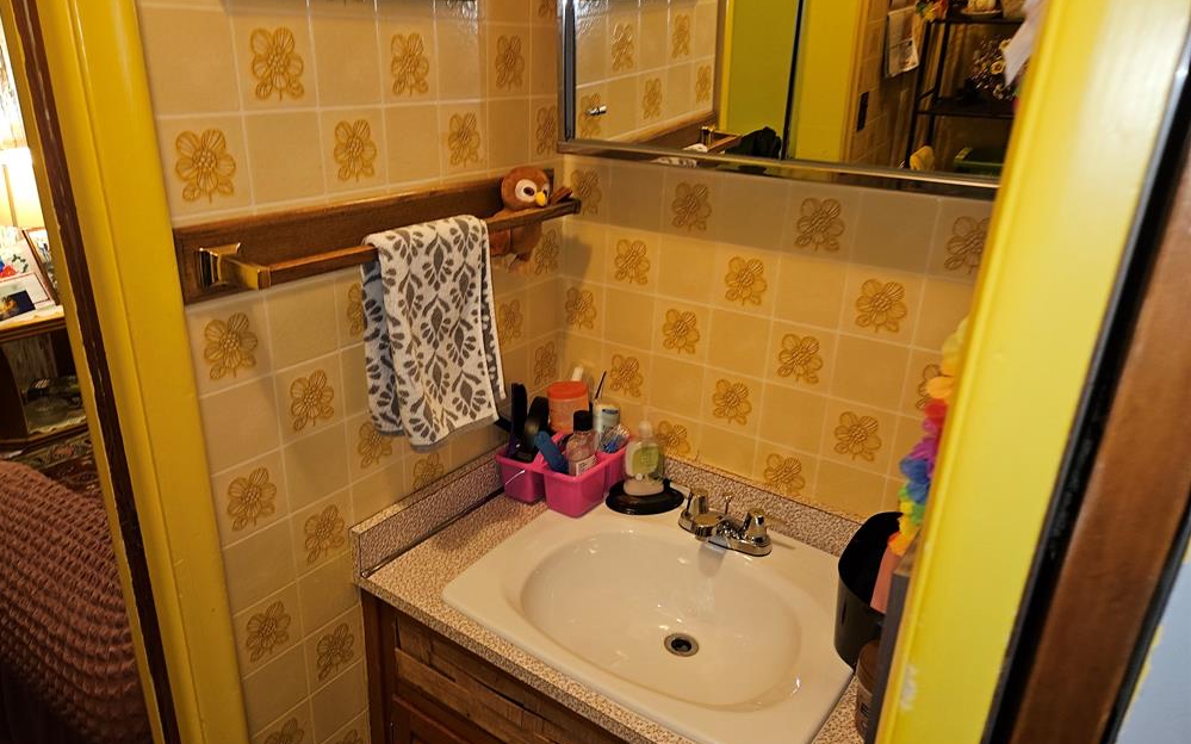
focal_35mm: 25
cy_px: 359
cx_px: 582
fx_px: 811
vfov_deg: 49.3
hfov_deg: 72.5
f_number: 1.8
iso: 125
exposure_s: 1/13.4
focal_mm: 5.4
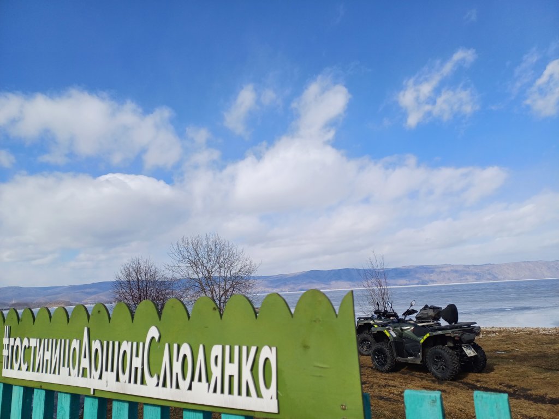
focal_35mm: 25
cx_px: 280
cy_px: 210
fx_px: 404
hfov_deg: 69.4
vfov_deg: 54.9
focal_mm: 4.65
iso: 50
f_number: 1.8
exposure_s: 1/1565
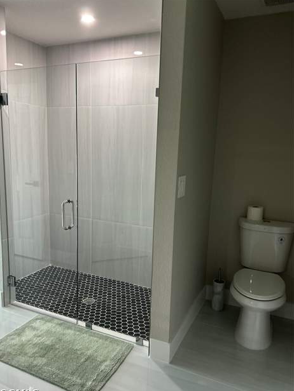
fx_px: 306
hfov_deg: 51.3
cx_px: 142
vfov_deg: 65.3
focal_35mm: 27
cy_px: 200
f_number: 1.5
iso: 160
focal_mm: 5.7
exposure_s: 1/60
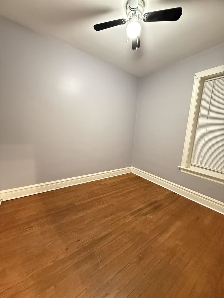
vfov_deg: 102.1
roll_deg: -3.5
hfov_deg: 85.7
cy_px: 149
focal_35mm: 14
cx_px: 112
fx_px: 121
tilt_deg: -8.5
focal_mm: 2.22
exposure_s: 1/40
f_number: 2.2
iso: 1000
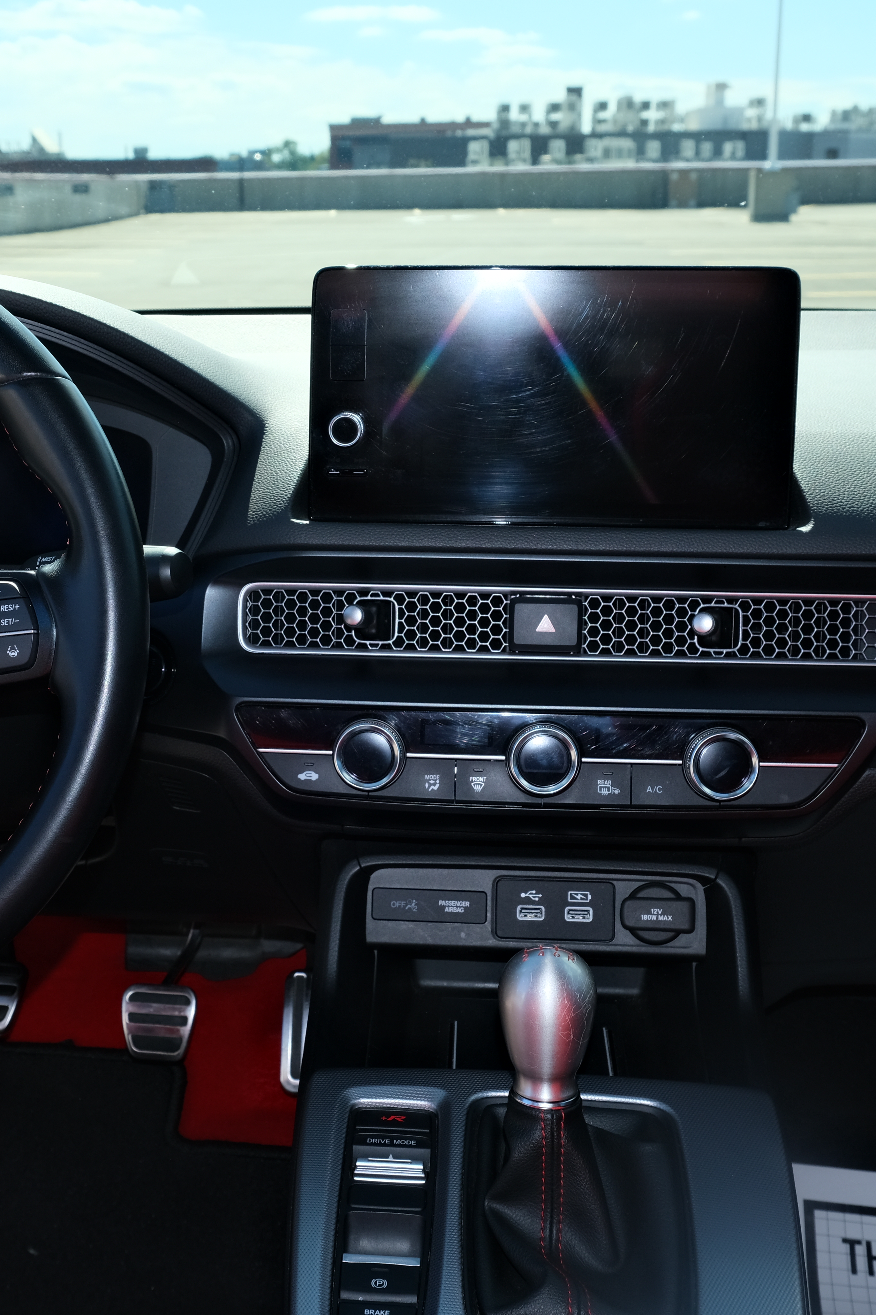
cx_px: 282
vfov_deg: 41.9
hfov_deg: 28.4
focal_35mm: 47
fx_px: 1715
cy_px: 664
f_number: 8
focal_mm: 20.5
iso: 320
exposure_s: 1/170
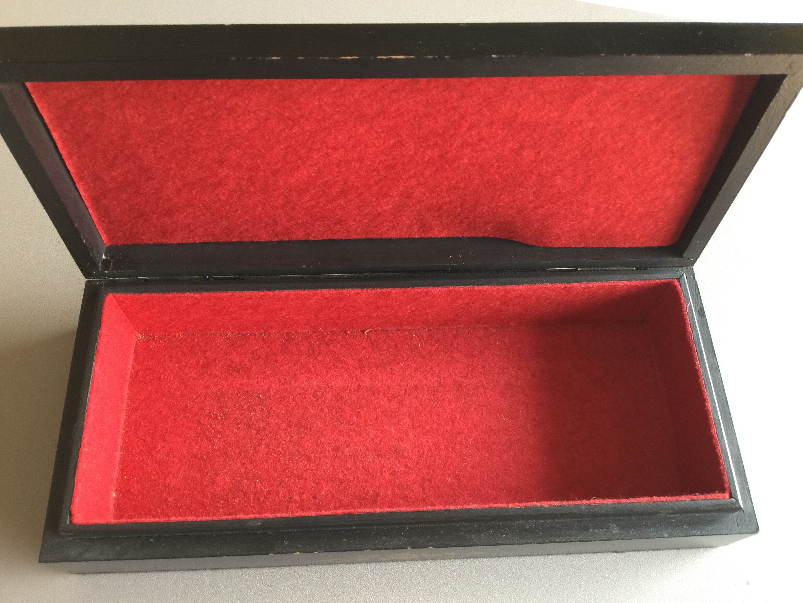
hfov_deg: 58.4
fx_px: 719
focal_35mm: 31
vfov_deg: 45.4
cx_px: 402
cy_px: 302
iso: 32
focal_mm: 3.3
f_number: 2.4
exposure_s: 1/33
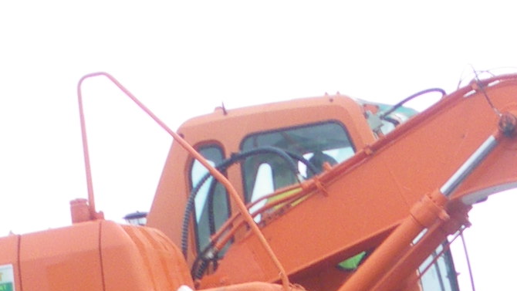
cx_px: 525
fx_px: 2619
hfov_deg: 11.2
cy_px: 787
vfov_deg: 6.0
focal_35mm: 191
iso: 64
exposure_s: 1/50
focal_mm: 6.3
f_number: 3.5
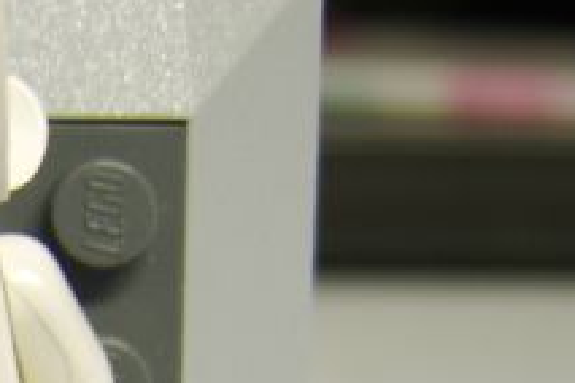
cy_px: 529
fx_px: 1853
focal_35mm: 116
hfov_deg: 16.8
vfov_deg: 11.4
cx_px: -135
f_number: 2.7
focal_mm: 8.13
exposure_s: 1/8
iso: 71
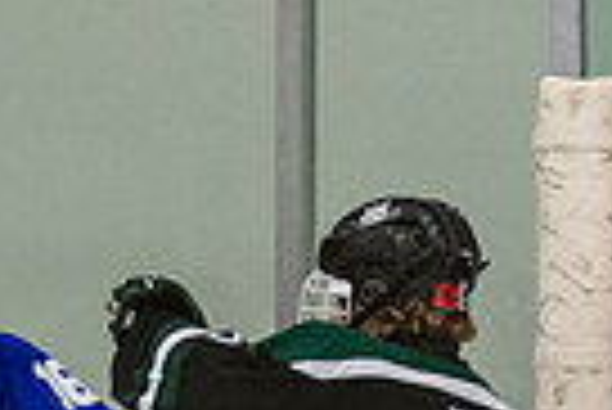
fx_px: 18328
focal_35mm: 1077
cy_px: 659
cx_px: 273
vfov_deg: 1.3
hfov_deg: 1.9
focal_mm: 150
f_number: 3.2
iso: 2000
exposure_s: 1/640
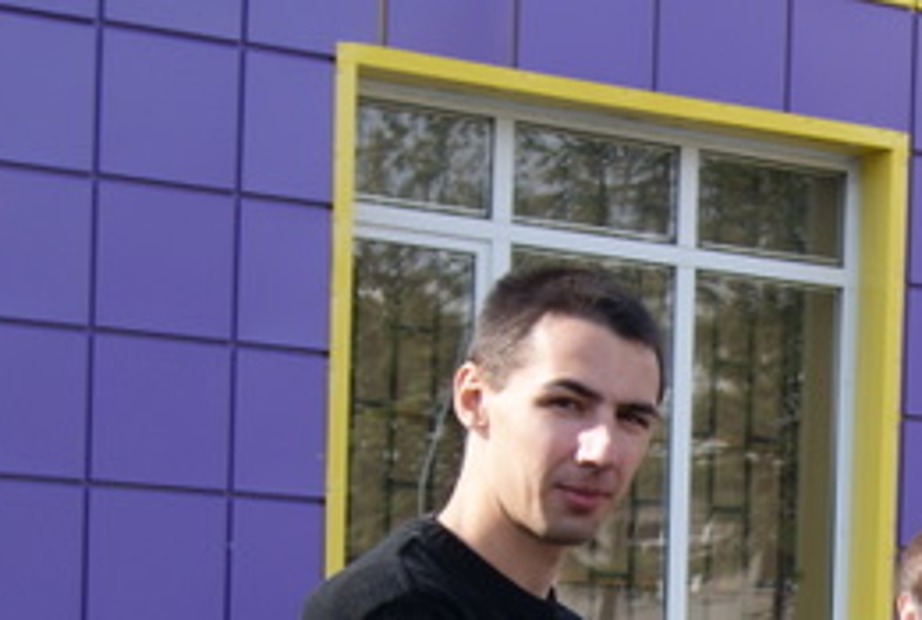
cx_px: 1252
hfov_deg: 15.0
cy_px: 893
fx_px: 3313
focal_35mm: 129
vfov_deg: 10.4
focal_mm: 28
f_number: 8
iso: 100
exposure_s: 1/100
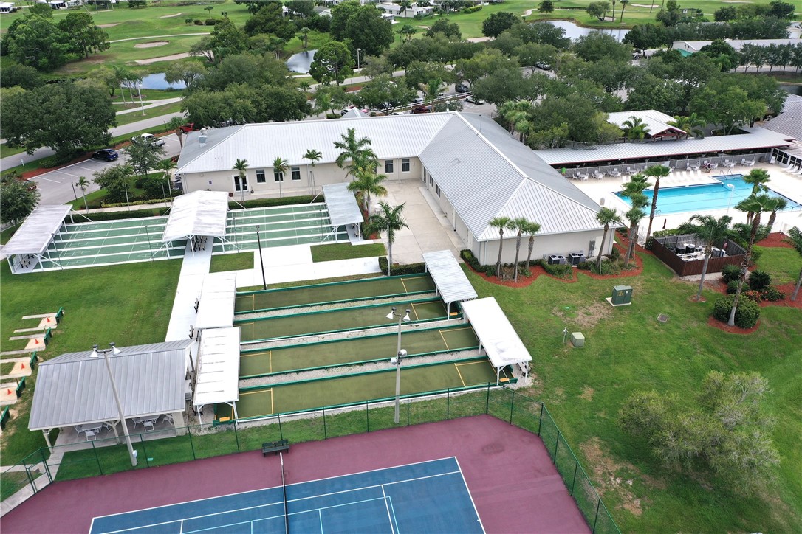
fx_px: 624
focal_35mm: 28
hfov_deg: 65.5
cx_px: 401
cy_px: 267
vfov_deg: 46.4
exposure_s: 1/320
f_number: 5.6
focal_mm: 10.26
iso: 100
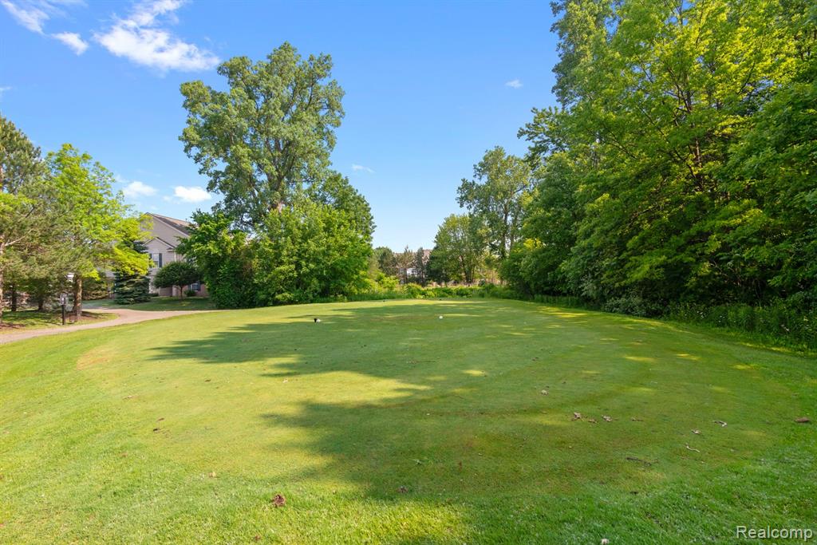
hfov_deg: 93.3
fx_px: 386
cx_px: 408
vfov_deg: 70.5
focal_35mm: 17
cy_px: 272
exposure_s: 1/100
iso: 400
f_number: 9
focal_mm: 17
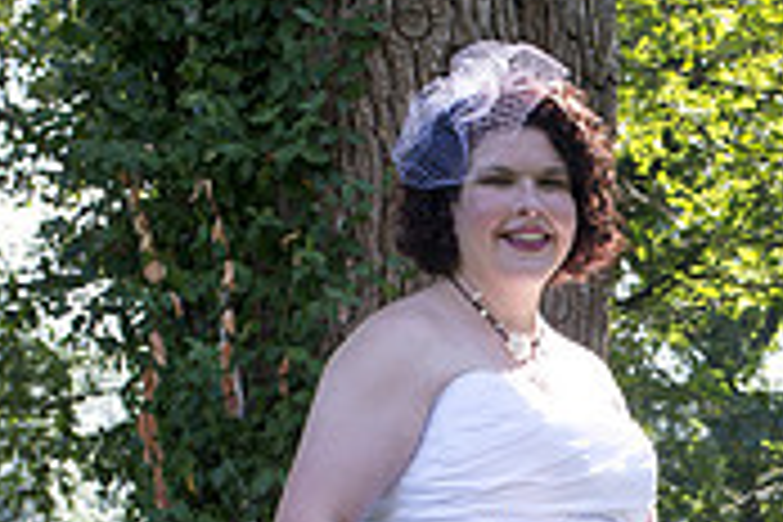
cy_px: 799
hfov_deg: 16.9
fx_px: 2545
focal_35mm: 117
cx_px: 886
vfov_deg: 11.2
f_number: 4
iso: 320
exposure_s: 1/400
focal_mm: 35
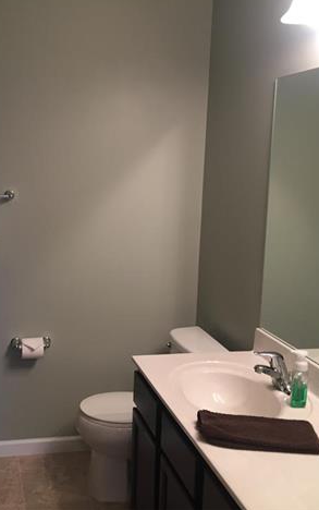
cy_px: 252
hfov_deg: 30.2
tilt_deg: -8.4
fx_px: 584
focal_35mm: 42
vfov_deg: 47.2
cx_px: 89
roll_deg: -1.0
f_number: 2.2
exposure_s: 1/30
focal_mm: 4.15
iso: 64
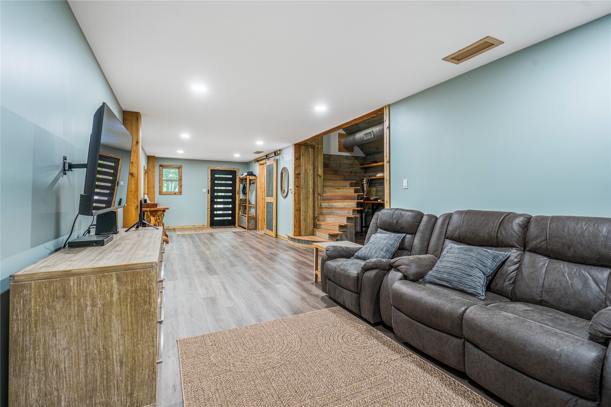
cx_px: 306
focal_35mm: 16
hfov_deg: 96.7
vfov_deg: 73.7
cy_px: 204
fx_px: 272
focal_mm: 16
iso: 400
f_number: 8
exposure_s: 1.6
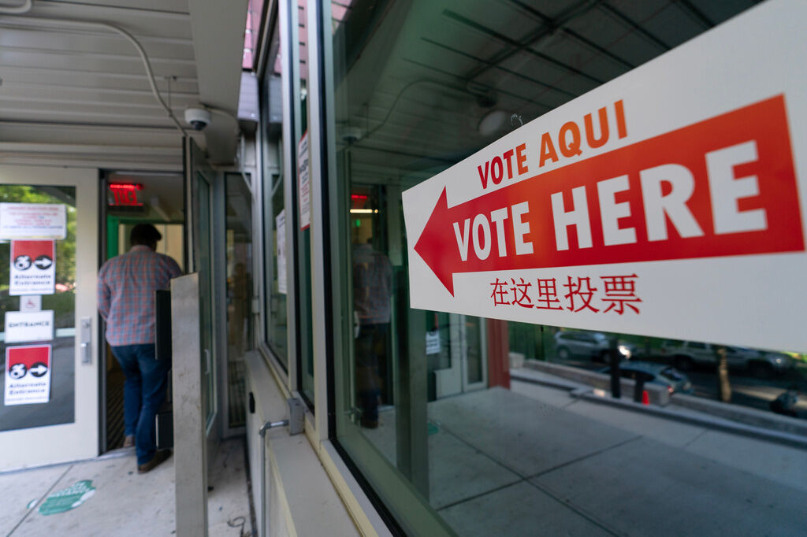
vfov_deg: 73.7
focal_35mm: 16
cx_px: 404
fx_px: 359
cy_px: 268
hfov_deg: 96.8
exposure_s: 1/320
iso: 400
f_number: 2.8
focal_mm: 16
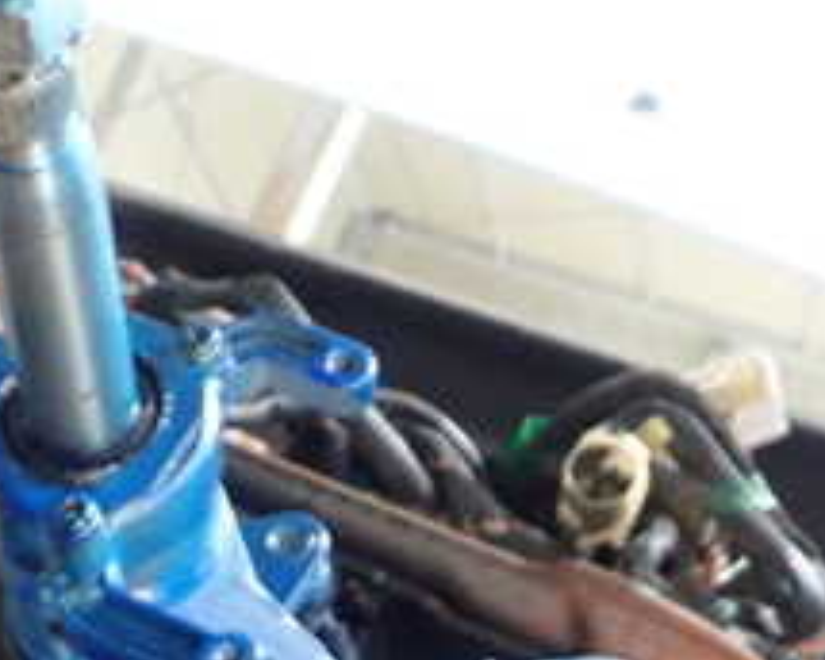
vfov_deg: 21.3
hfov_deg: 27.4
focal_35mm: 68
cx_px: 173
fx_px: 1660
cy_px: 729
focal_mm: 4.5
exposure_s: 1/25
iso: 800
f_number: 8
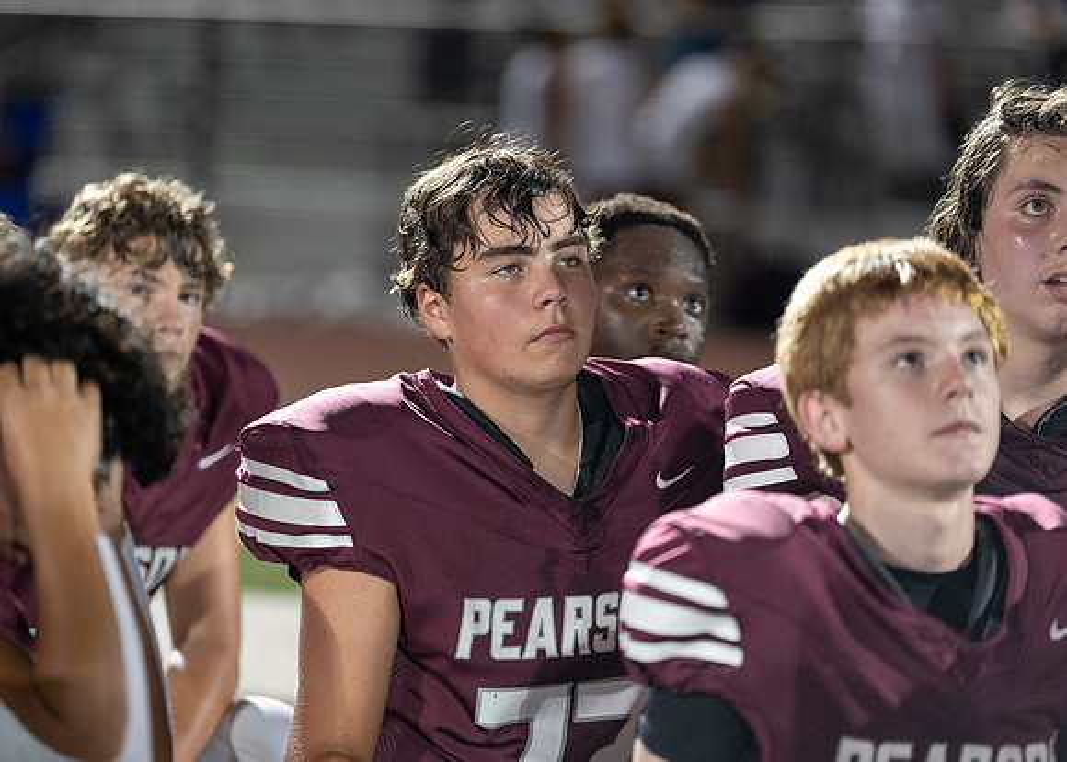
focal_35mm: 176
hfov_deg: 11.4
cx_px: 534
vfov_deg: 8.2
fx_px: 5333
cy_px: 381
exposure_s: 1/320
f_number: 2.8
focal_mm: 168
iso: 1600
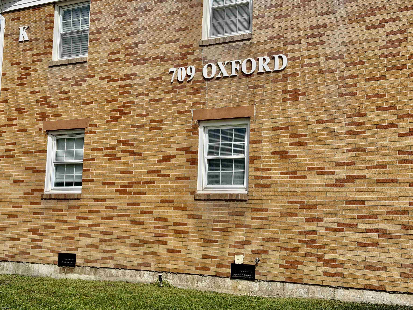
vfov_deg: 30.3
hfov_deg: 39.7
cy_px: 155
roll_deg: -0.9
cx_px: 206
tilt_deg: +7.5
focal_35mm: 48
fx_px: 573
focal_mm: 6.76
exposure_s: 1/9901
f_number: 1.78
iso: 80
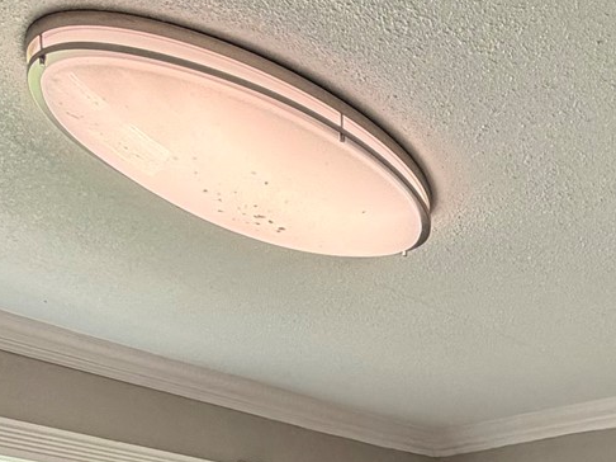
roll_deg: -1.2
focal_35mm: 59
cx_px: 515
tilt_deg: -11.0
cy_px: 882
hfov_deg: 31.6
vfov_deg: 18.2
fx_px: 1049
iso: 125
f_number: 2.2
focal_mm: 2.22
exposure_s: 1/120
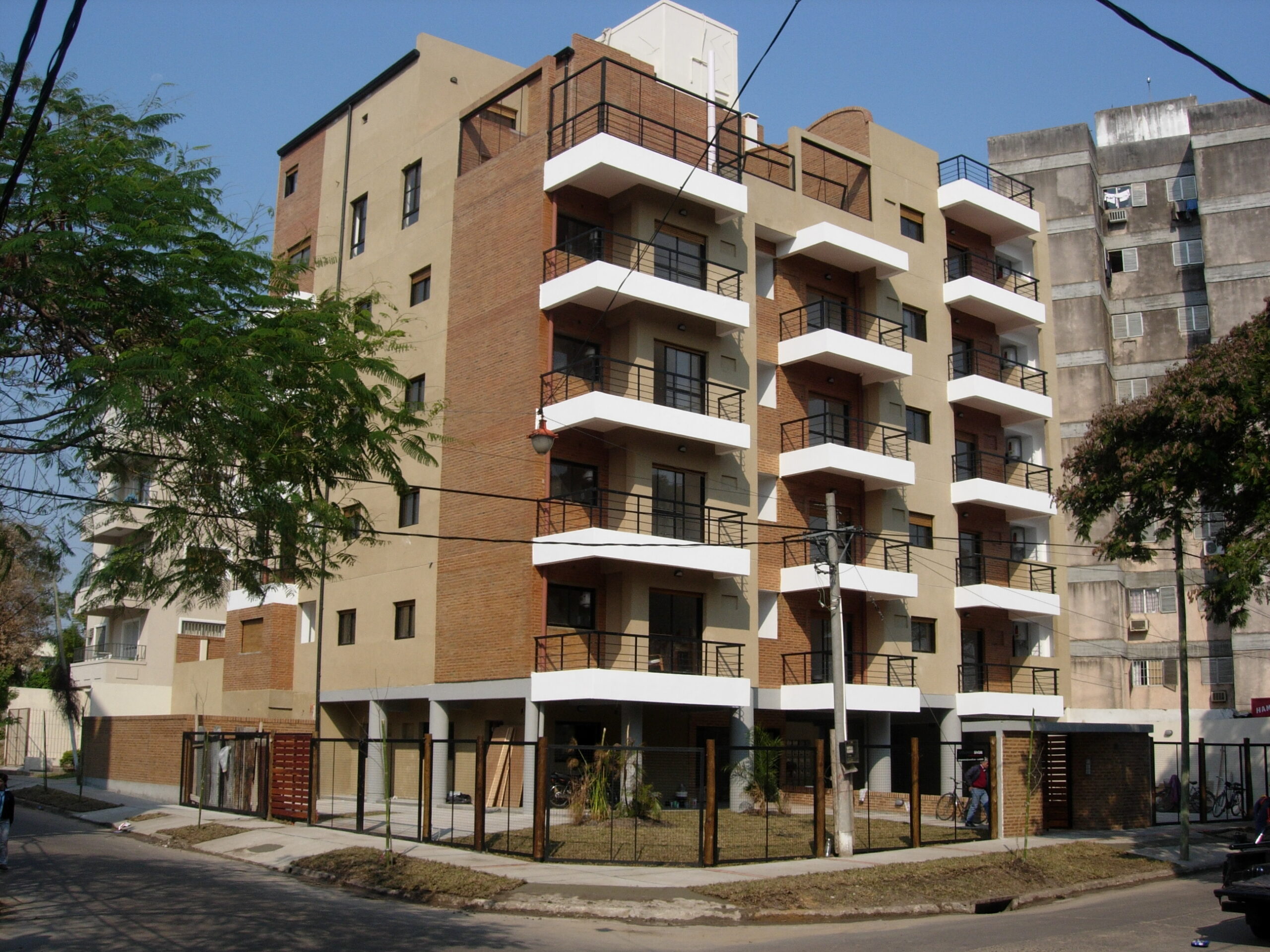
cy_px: 476
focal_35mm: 38
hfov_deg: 49.0
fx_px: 1394
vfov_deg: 37.7
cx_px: 635
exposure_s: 1/724
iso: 64
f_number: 4.8
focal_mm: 7.8
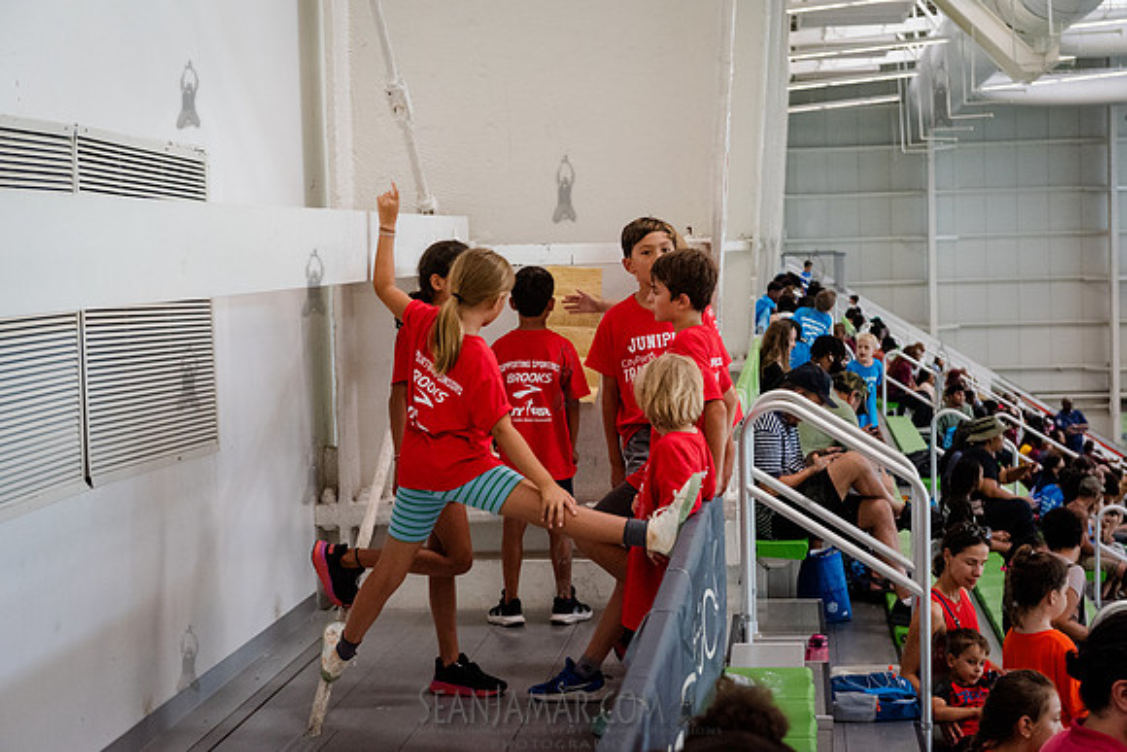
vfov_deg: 20.6
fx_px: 2067
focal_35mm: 66
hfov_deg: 30.5
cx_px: 564
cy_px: 376
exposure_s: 1/800
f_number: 4
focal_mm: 66
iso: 6400
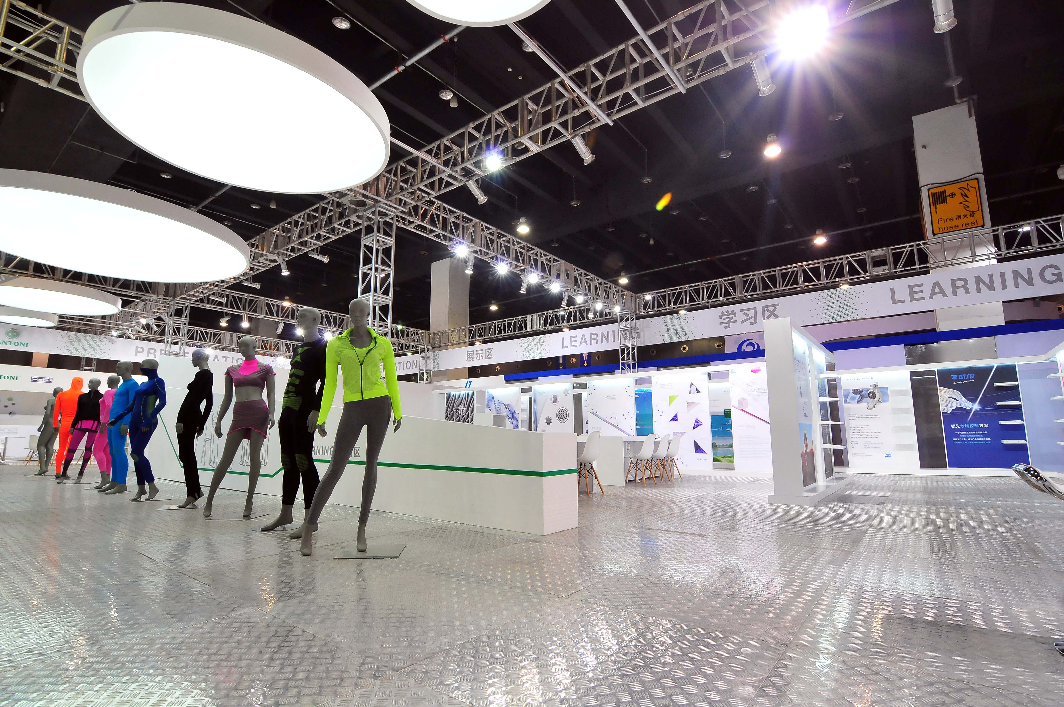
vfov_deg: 71.9
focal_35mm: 16
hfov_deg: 95.0
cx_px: 532
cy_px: 354
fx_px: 487
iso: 800
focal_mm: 11
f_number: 8
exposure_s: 1/30
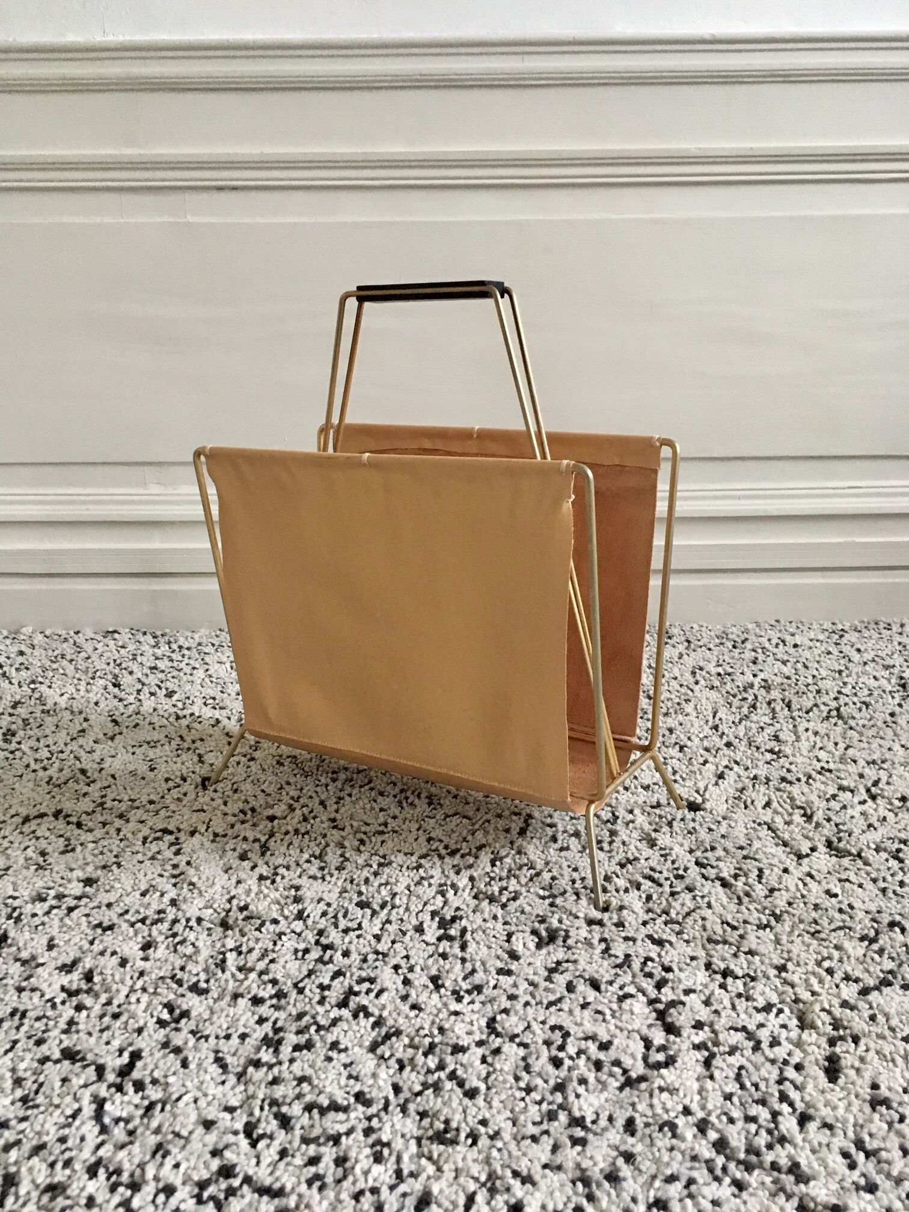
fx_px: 1015
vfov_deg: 61.7
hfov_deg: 48.2
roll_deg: +0.2
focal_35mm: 29
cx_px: 454
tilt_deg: -14.9
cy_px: 606
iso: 200
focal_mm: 4.15
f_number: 2.2
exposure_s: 1/25
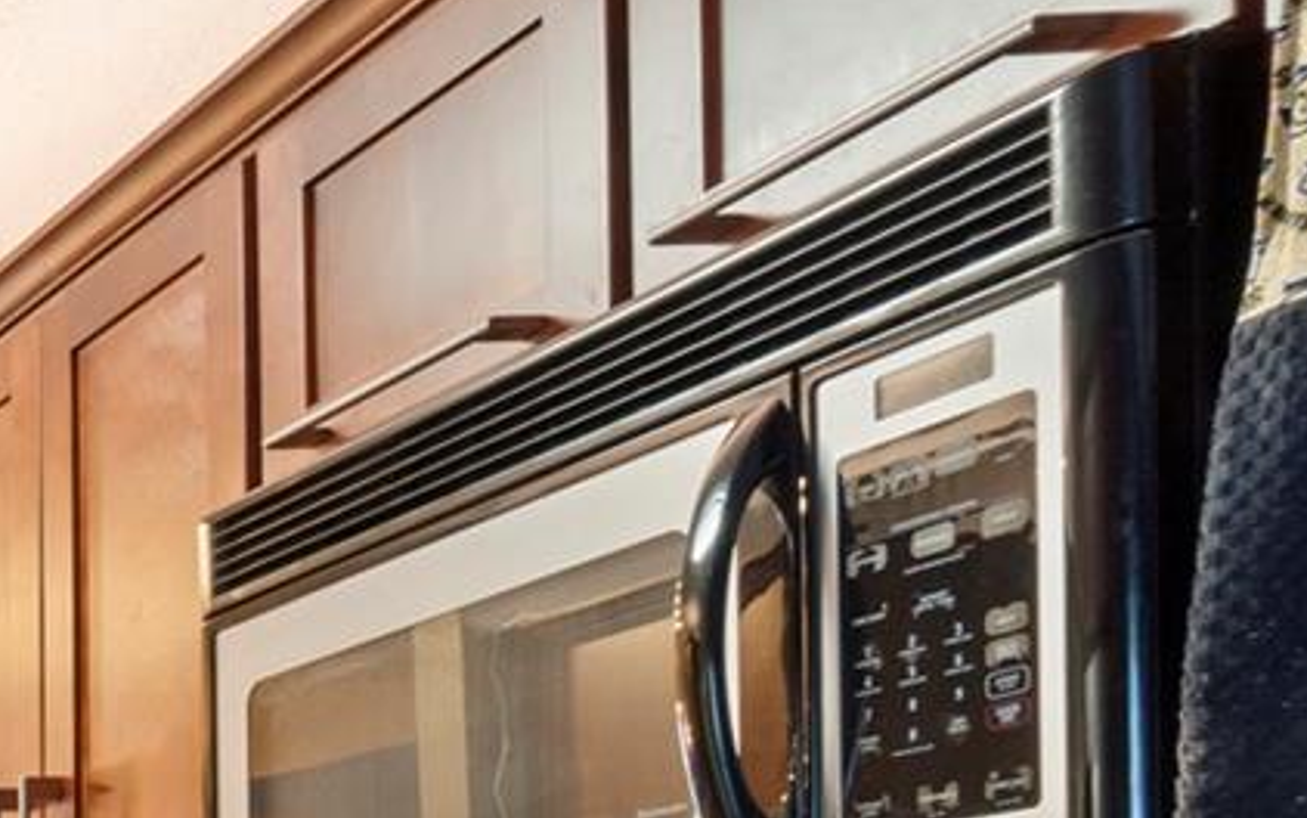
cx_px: -1072
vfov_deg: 20.3
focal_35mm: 58
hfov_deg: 21.6
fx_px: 2067
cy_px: 1084
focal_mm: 10
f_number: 9
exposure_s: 1.6
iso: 200
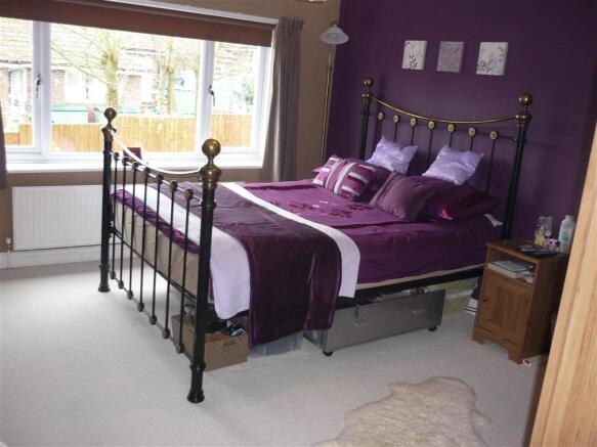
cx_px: 298
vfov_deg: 42.9
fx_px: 569
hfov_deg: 55.4
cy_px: 224
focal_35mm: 33
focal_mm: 5.5
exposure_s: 1/30
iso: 200
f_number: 2.8
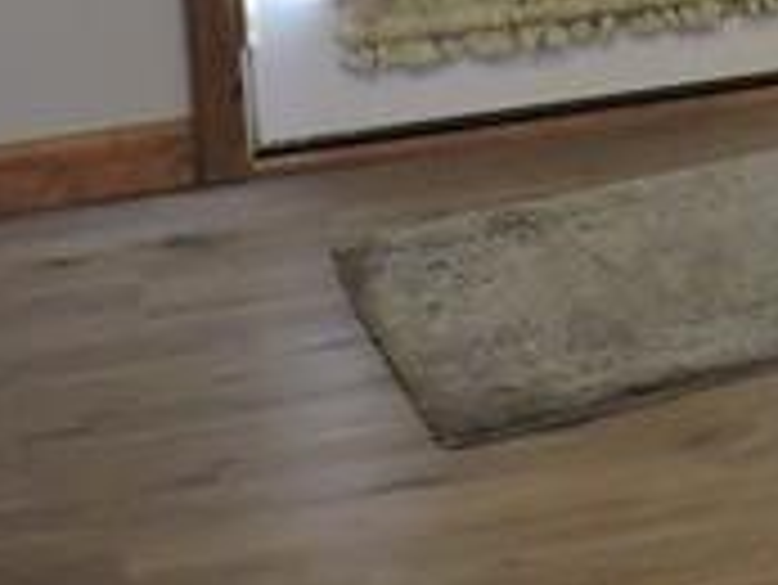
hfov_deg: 12.7
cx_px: 1399
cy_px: -616
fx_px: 3194
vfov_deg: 9.7
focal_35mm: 142
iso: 400
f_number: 3
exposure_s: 1/25
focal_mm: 4.3
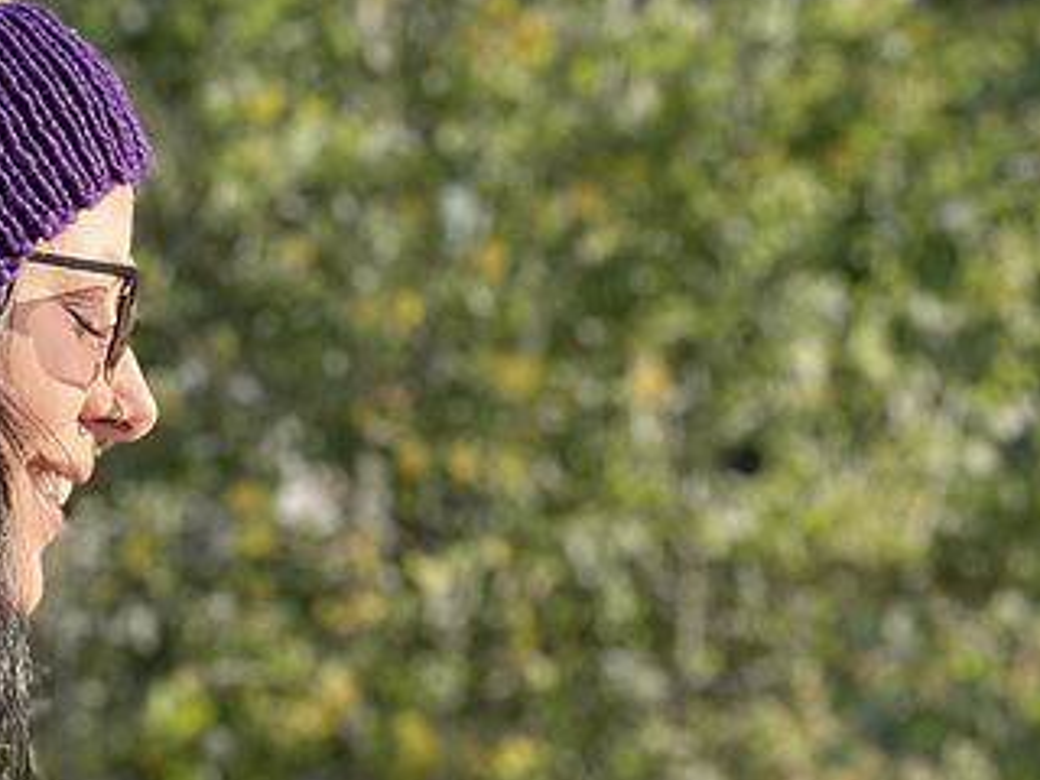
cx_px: 270
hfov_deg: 31.6
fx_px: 1803
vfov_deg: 24.3
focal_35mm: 60
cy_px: 286
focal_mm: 2.71
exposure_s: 1/210
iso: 25
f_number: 2.2
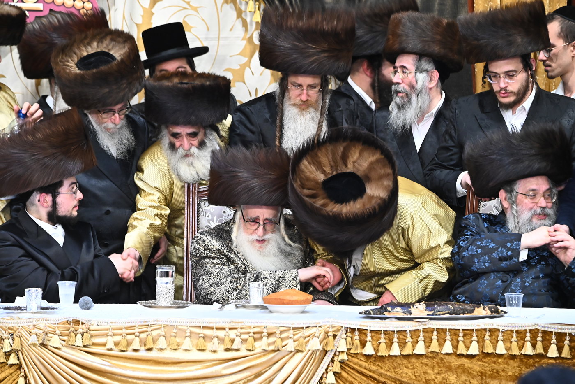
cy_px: 192
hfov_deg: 6.1
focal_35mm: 340
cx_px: 288
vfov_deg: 4.0
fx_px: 5430
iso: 5000
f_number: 6.3
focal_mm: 340
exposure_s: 1/100
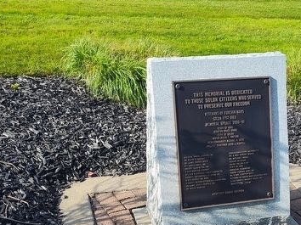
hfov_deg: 36.7
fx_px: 452
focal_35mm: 52
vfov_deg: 27.1
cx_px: 184
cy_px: 200
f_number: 1.8
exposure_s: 1/720
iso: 100
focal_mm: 5.56
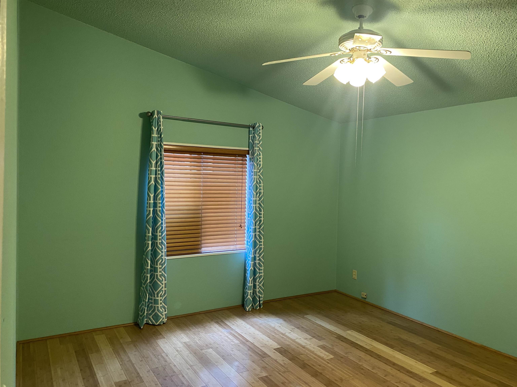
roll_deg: -2.2
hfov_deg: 67.3
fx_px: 388
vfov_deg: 53.1
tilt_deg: -1.2
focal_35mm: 26
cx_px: 258
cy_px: 194
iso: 200
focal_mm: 4.25
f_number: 1.8
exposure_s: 1/60
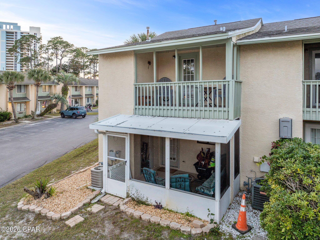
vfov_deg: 56.8
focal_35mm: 24
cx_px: 160
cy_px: 120
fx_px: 222
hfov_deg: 71.6
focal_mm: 12.29
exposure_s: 1/50
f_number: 2.8
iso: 320
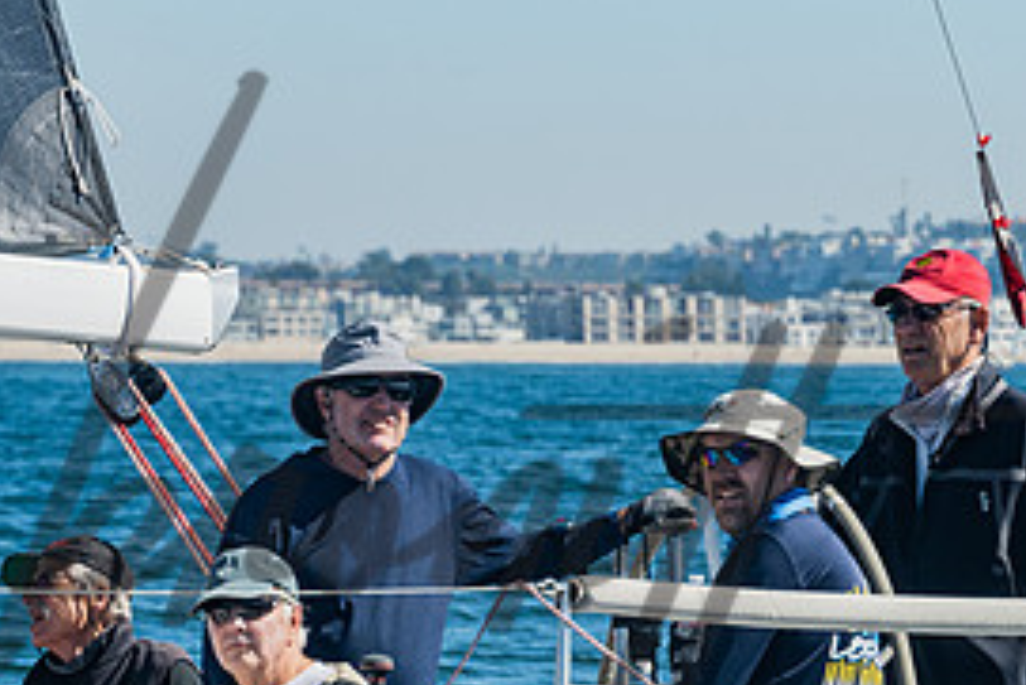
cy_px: 501
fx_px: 10550
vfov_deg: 3.7
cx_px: 303
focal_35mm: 370
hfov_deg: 5.6
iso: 400
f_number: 10
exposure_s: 1/320
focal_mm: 170
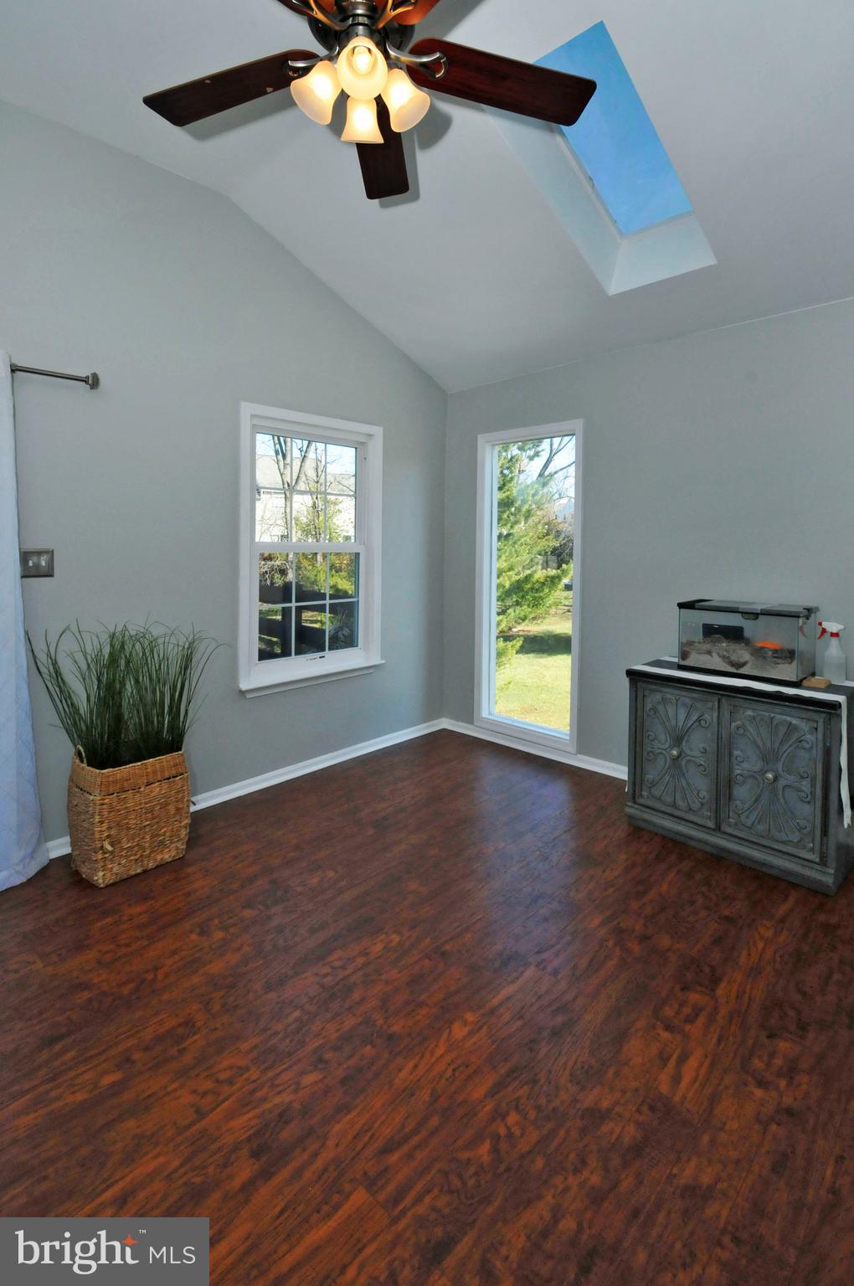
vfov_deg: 100.5
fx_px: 535
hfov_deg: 77.2
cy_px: 643
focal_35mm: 15
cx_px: 427
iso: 800
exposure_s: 1/250
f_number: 11
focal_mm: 10
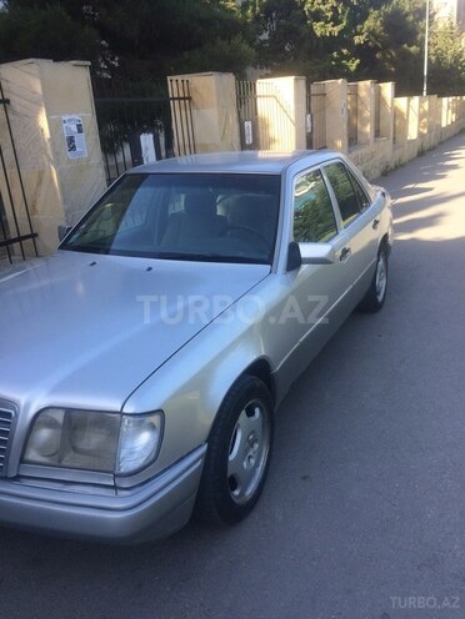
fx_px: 519
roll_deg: +5.8
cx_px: 232
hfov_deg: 48.2
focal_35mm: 29
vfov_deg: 61.7
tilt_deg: -21.6
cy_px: 310
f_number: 2.2
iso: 32
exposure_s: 1/432
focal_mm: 4.15
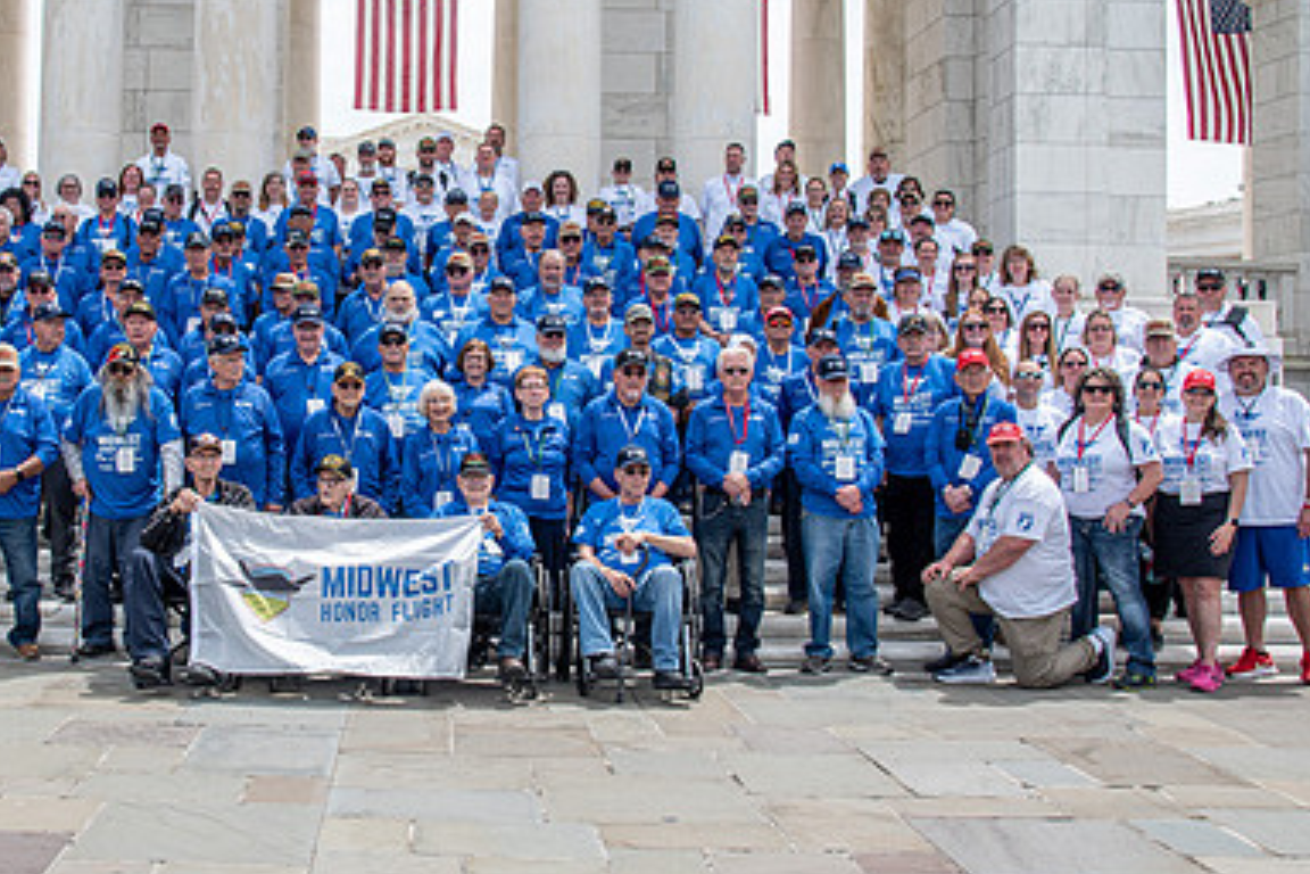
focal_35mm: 39
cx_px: 383
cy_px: 411
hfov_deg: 48.3
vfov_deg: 34.2
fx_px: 1419
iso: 100
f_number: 8
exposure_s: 1/125
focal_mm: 24
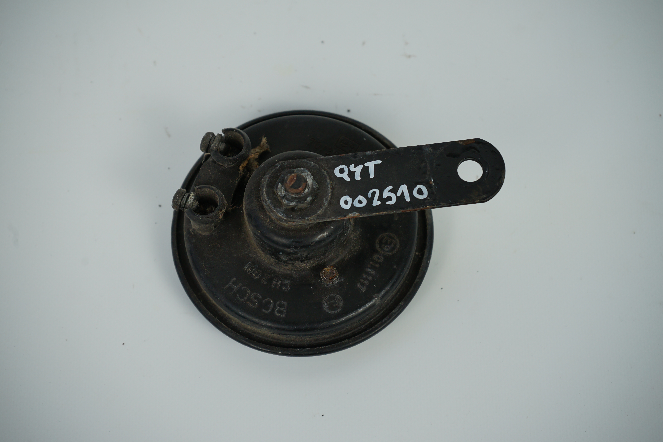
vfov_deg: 18.9
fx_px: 1326
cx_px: 335
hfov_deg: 28.1
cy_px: 215
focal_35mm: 72
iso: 200
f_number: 7.1
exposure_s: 1/200
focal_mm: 70
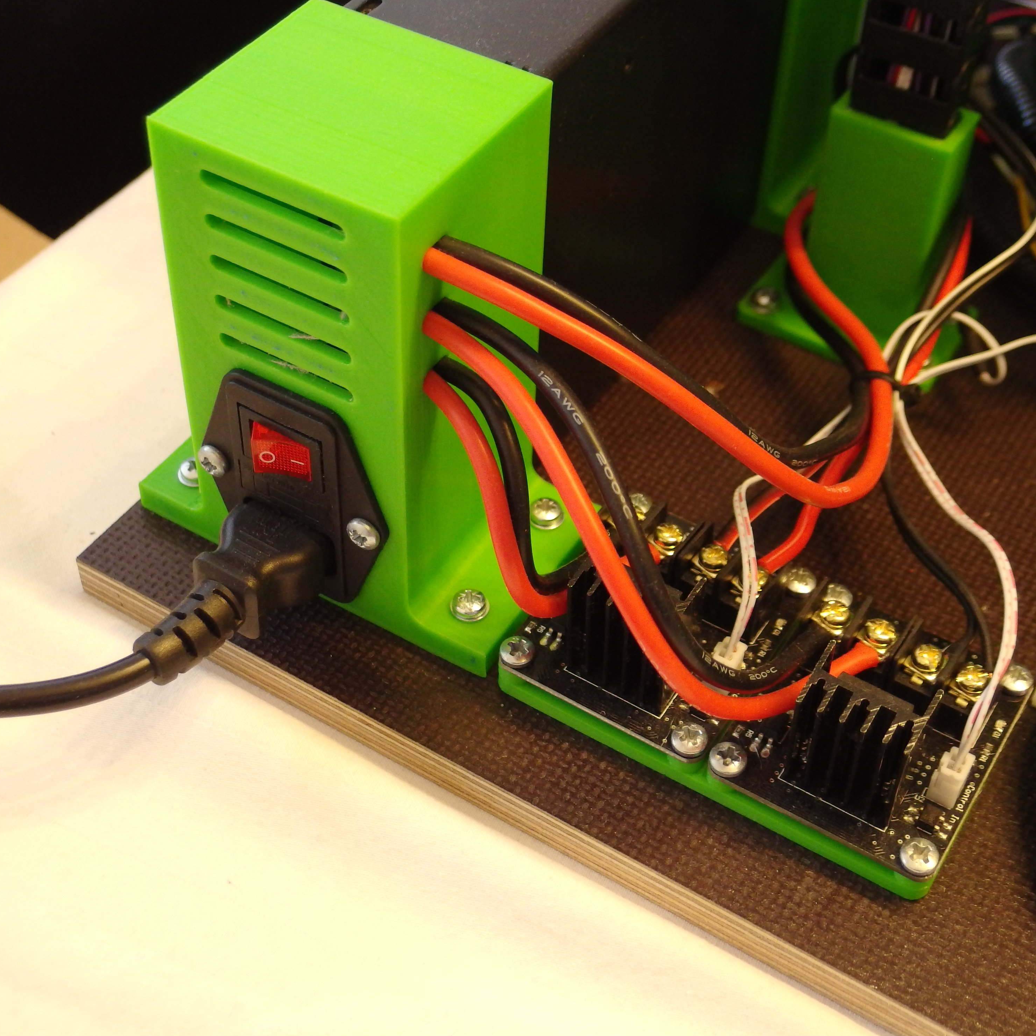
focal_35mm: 50
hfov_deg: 34.0
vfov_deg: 34.0
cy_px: 523
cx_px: 481
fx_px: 1693
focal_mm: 9
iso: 640
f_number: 2
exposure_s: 1/60
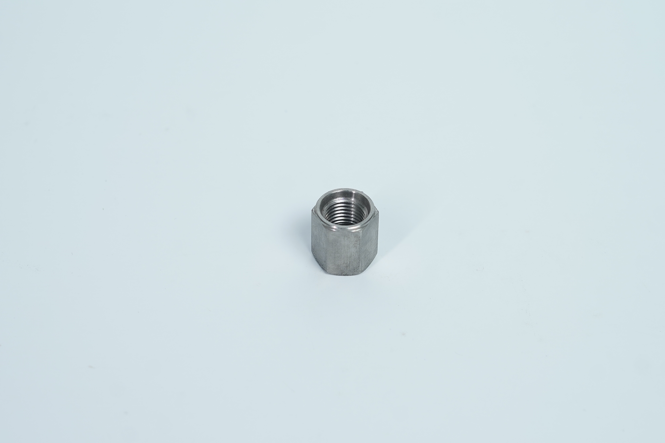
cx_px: 332
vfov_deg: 18.2
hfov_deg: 27.0
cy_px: 222
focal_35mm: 75
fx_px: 1385
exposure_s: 1/160
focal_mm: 50
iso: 320
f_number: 4.5
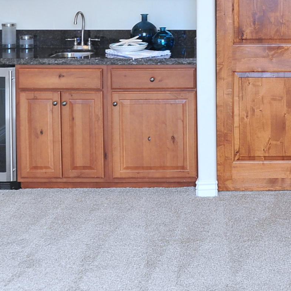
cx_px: 331
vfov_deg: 21.7
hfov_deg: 21.7
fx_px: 713
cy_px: -41
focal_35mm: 75
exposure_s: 1/50
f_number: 6.3
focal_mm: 23
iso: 640
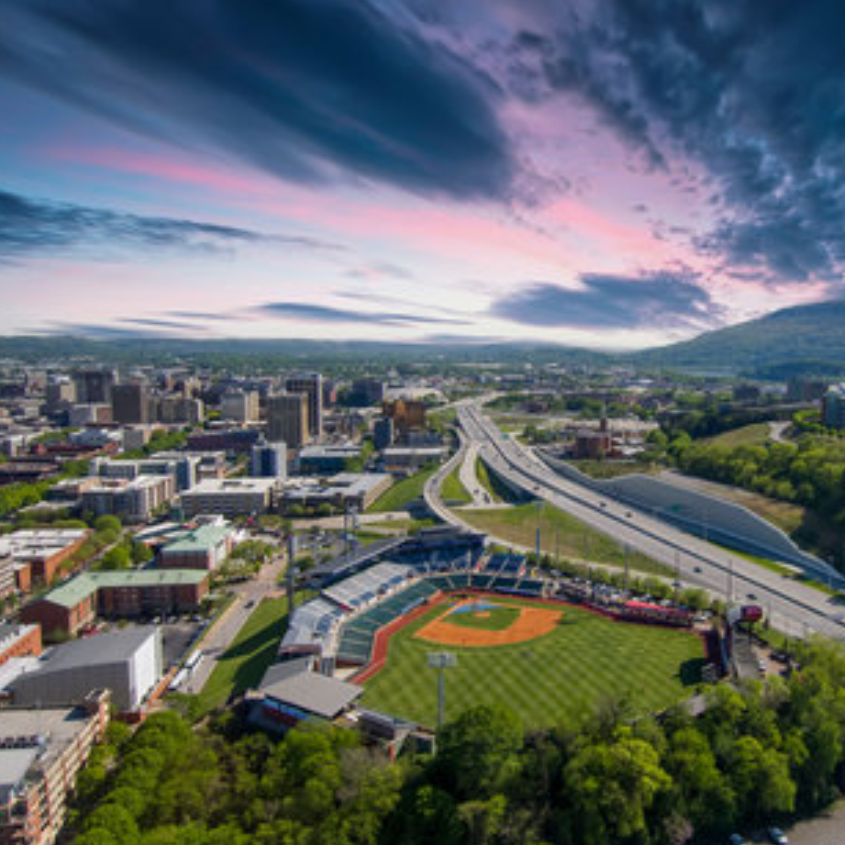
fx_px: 801
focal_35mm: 29
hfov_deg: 54.6
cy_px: 429
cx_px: 556
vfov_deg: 55.6
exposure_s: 1/120
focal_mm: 4.7
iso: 116
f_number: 2.2
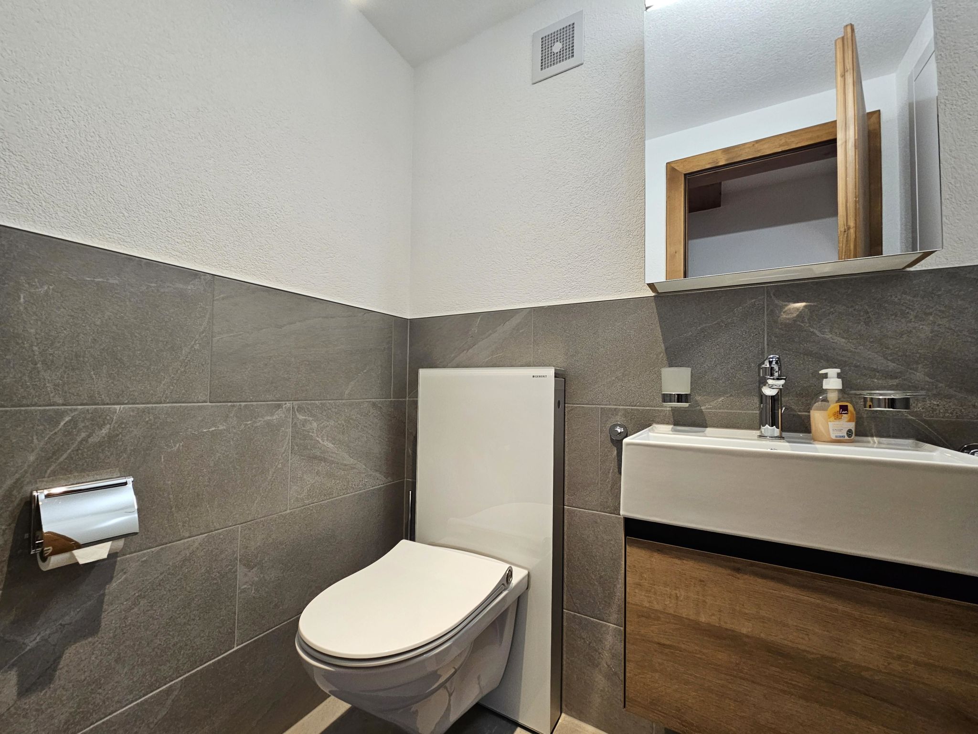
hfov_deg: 106.2
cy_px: 367
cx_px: 489
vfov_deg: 89.9
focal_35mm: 13
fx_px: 367
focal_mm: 2.2
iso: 160
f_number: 2.2
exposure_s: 1/50
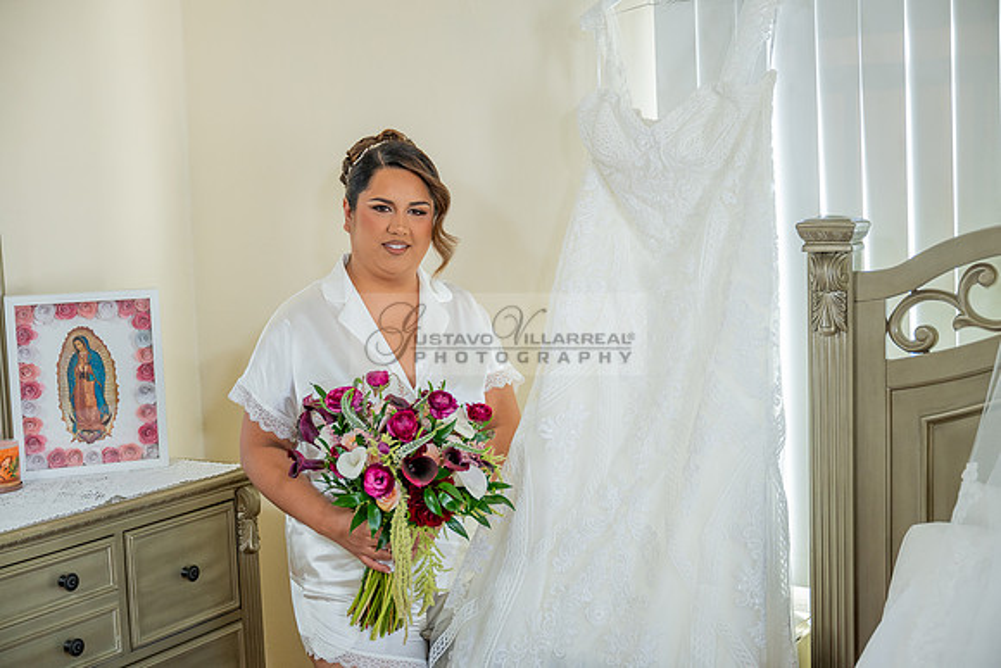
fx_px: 1307
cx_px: 500
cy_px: 334
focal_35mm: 47
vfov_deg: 28.7
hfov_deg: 41.9
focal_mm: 47
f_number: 2.8
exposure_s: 1/250
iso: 640
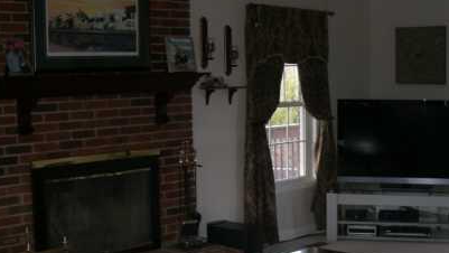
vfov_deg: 18.2
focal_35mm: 66
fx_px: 786
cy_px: 188
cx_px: 274
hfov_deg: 31.8
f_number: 2.7
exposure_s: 1/60
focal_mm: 6.2
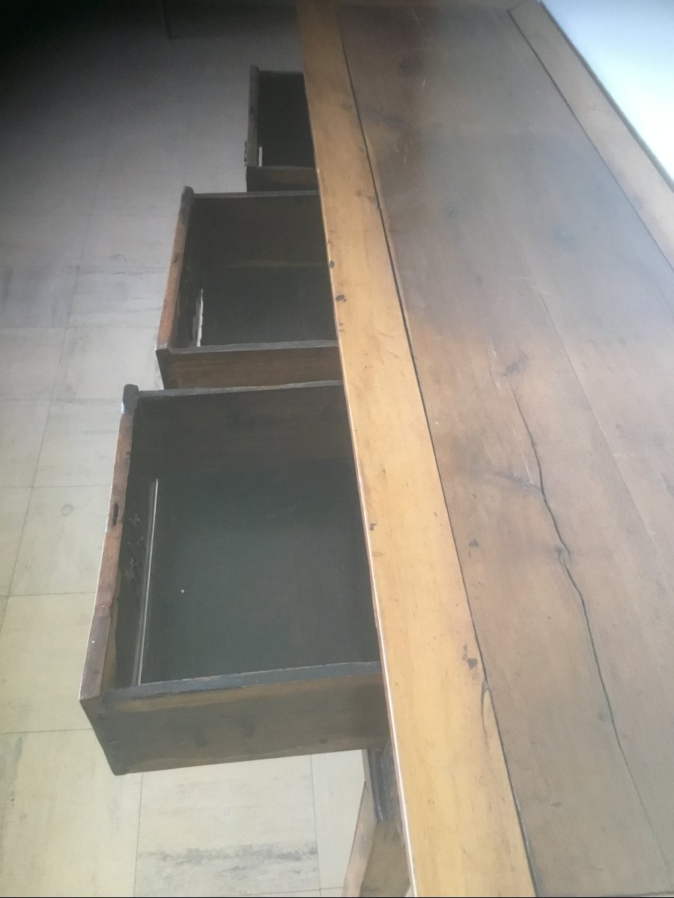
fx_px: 805
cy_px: 449
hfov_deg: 45.4
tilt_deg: -45.0
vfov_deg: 58.4
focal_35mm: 31
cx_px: 337
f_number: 2.4
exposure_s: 1/33
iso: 250
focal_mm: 3.3
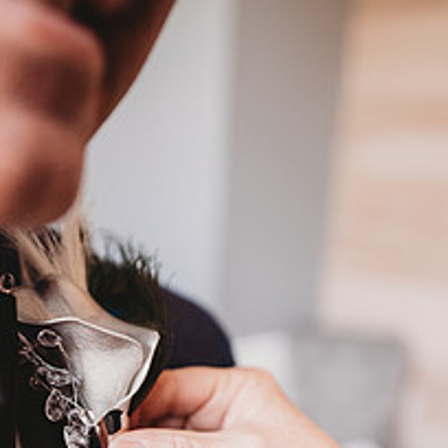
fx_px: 659
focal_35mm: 45
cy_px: 426
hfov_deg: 37.6
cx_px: 228
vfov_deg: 34.8
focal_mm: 24
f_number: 1.8
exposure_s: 1/320
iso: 400
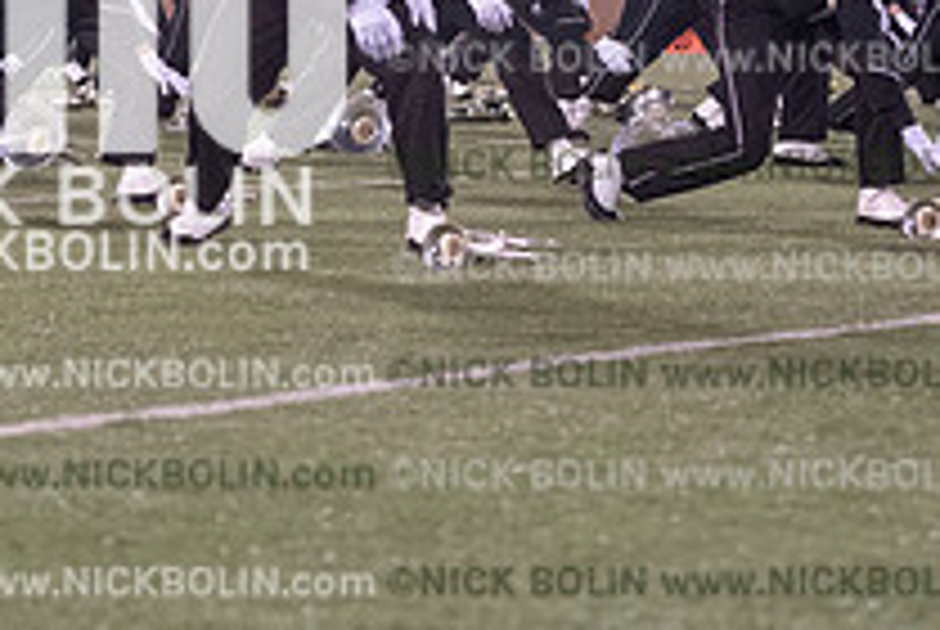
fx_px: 5073
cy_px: 61
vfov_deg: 7.1
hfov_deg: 10.5
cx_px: 27
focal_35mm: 194
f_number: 3.2
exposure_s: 1/1250
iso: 5000
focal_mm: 70
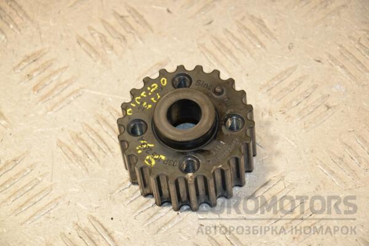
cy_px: 123
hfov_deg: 13.0
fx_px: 1614
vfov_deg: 8.7
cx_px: 184
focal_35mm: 158
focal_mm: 105
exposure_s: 1/200
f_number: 7.1
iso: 800
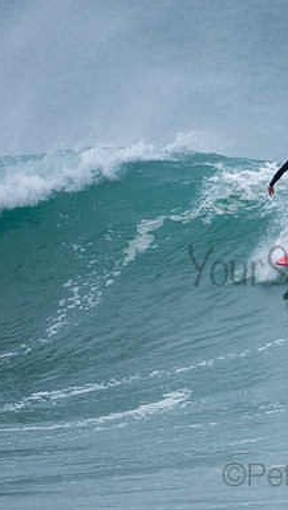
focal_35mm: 1184
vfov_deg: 1.8
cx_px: 325
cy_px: 255
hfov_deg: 1.0
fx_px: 16050
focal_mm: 500
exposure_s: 1/1000
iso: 280
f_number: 5.6
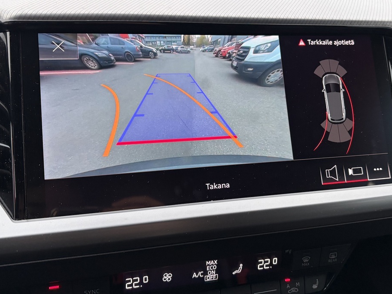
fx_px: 464
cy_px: 133
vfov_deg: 35.1
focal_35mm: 41
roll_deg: -1.7
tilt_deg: -20.5
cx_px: 224
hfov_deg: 45.6
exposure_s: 1/121
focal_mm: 5.96
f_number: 1.6
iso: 125
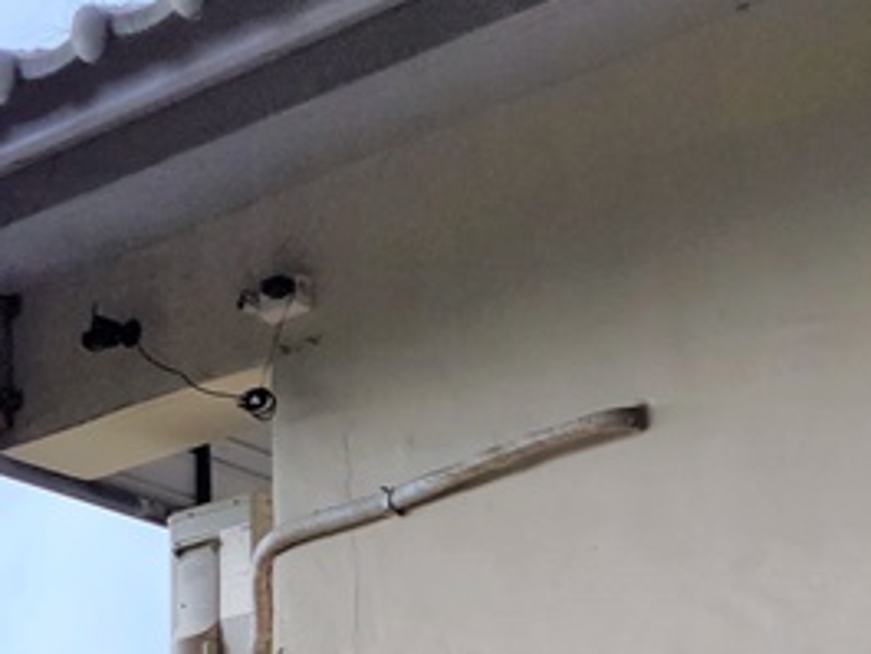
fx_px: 2467
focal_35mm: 98
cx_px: 454
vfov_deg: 13.5
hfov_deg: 20.0
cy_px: 1173
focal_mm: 5.4
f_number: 1.8
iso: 40
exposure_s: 1/2026
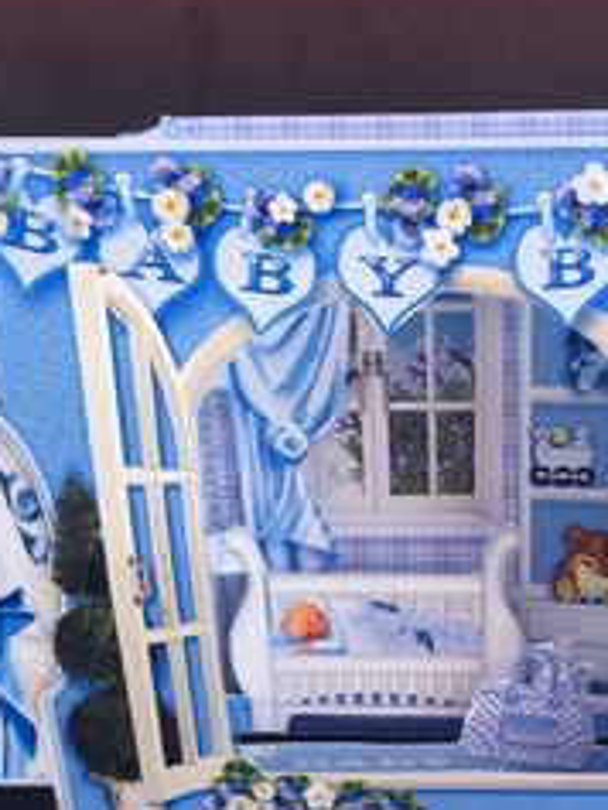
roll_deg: +0.7
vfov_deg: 33.5
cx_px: 446
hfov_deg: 26.3
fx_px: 1287
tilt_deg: -39.9
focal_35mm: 55
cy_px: 694
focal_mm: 4.15
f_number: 2.2
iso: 40
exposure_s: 1/50
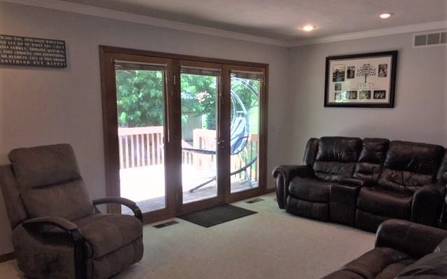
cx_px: 224
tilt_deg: -10.4
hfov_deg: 61.2
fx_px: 378
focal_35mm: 31
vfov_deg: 40.5
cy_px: 162
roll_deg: -1.7
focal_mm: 4.15
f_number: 2.2
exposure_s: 1/40
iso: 32
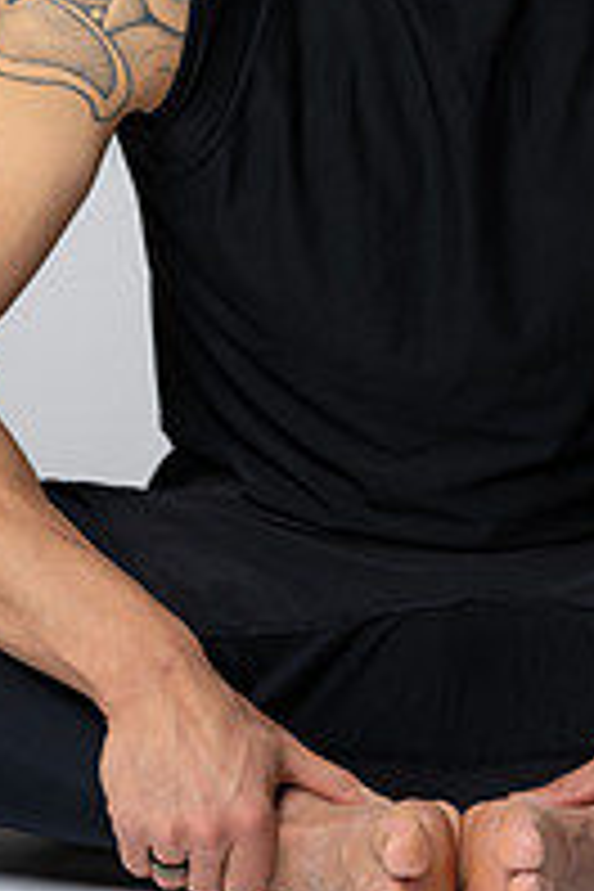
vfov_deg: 10.6
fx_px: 4776
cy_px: 14
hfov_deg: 7.1
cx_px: 500
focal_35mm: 193
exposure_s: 1/160
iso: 200
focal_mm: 85
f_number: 3.2
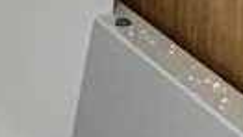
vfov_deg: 4.4
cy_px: -330
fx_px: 1677
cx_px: -436
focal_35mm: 260
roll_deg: -0.3
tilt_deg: -7.7
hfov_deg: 7.5
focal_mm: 5.7
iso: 500
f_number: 1.5
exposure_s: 1/60
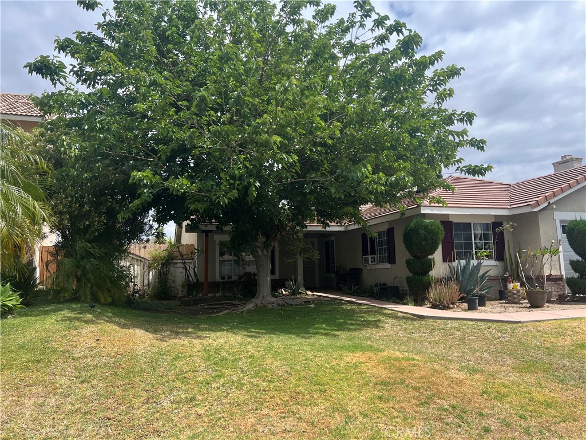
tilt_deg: +5.1
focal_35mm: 26
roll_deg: +1.4
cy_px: 220
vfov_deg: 53.1
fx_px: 440
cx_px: 293
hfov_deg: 67.3
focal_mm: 5.7
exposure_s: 1/2841
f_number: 1.5
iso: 50
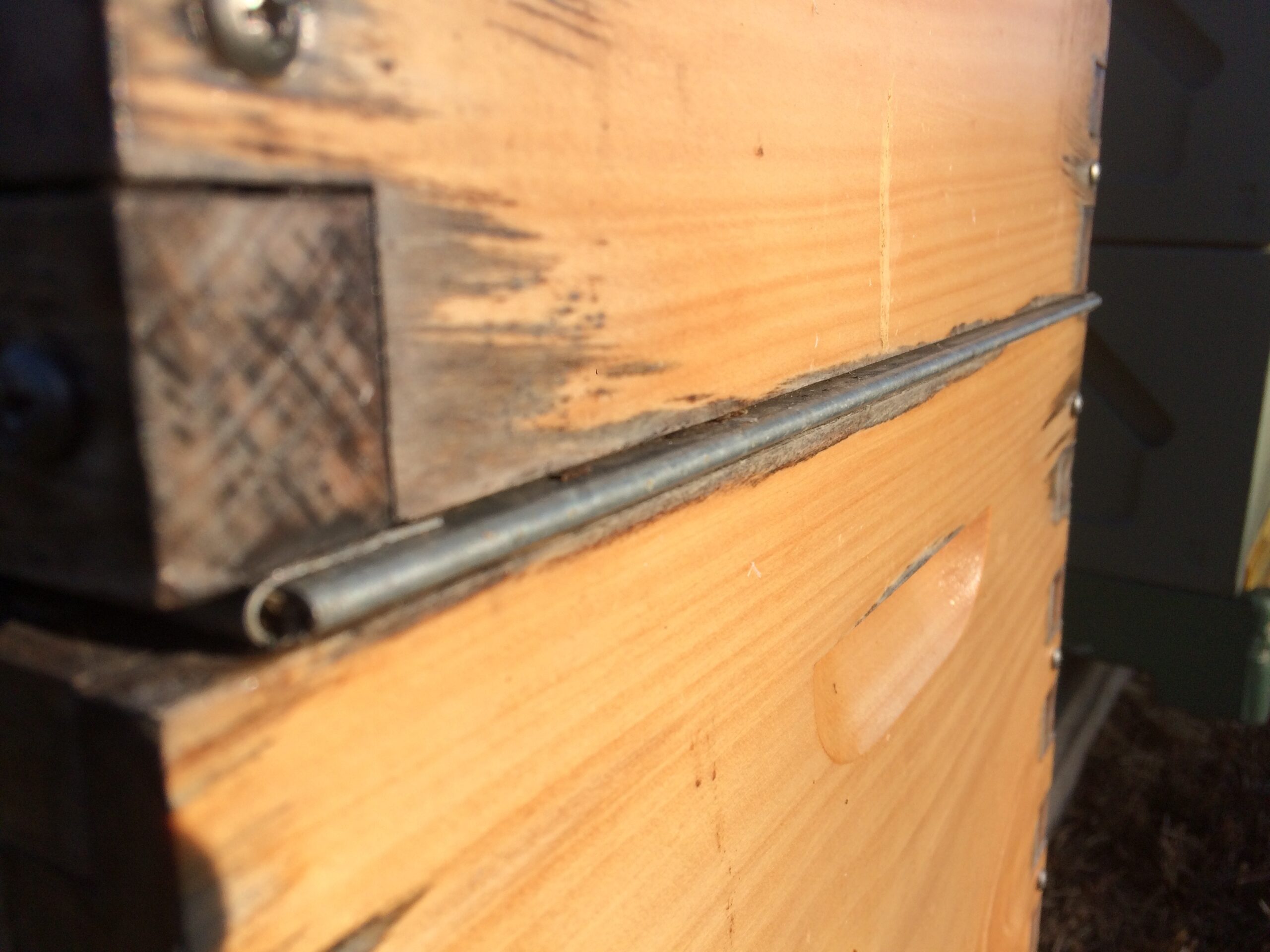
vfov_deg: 48.2
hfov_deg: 61.7
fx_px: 1064
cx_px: 635
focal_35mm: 29
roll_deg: +1.4
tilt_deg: -13.6
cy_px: 476
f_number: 2.2
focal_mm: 4.15
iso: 32
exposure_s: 1/2283
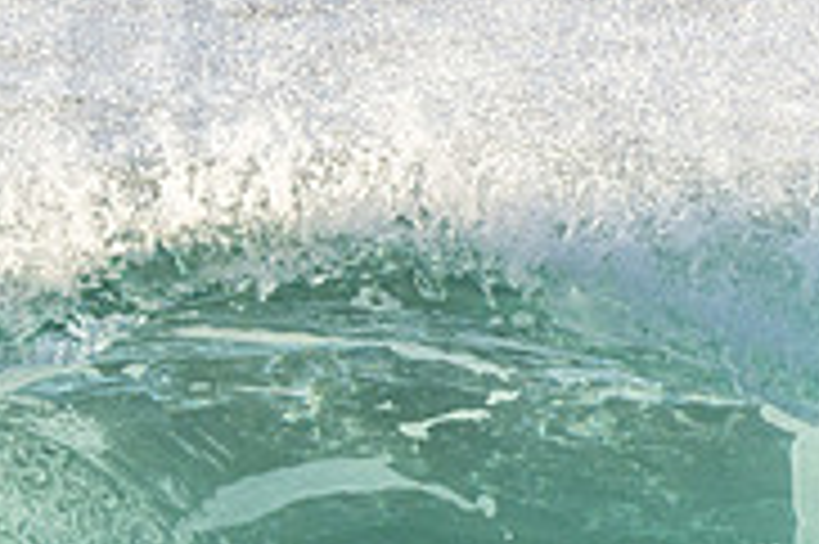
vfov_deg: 0.6
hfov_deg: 0.9
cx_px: -333
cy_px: 659
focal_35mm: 2391
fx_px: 54345
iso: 250
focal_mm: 500
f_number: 5.6
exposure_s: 1/1250
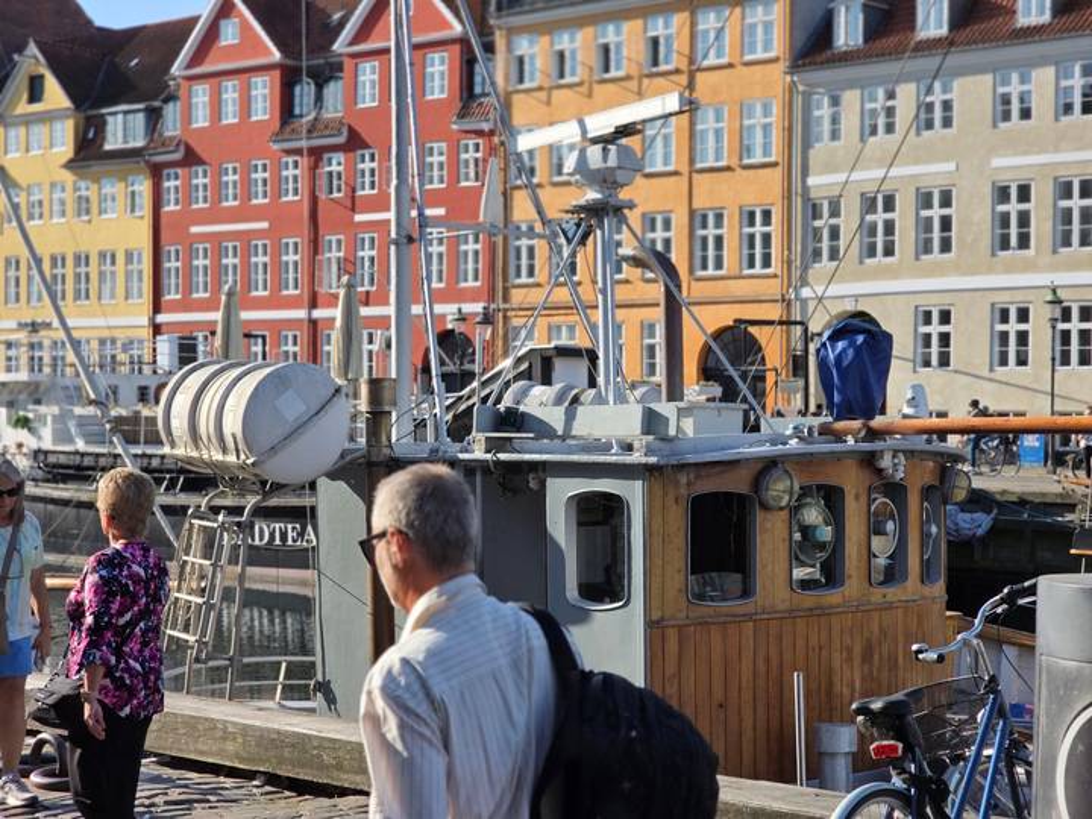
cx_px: 546
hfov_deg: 28.2
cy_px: 410
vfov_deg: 21.3
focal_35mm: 69
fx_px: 2177
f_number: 2.4
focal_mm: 7.9
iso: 50
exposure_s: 1/1076
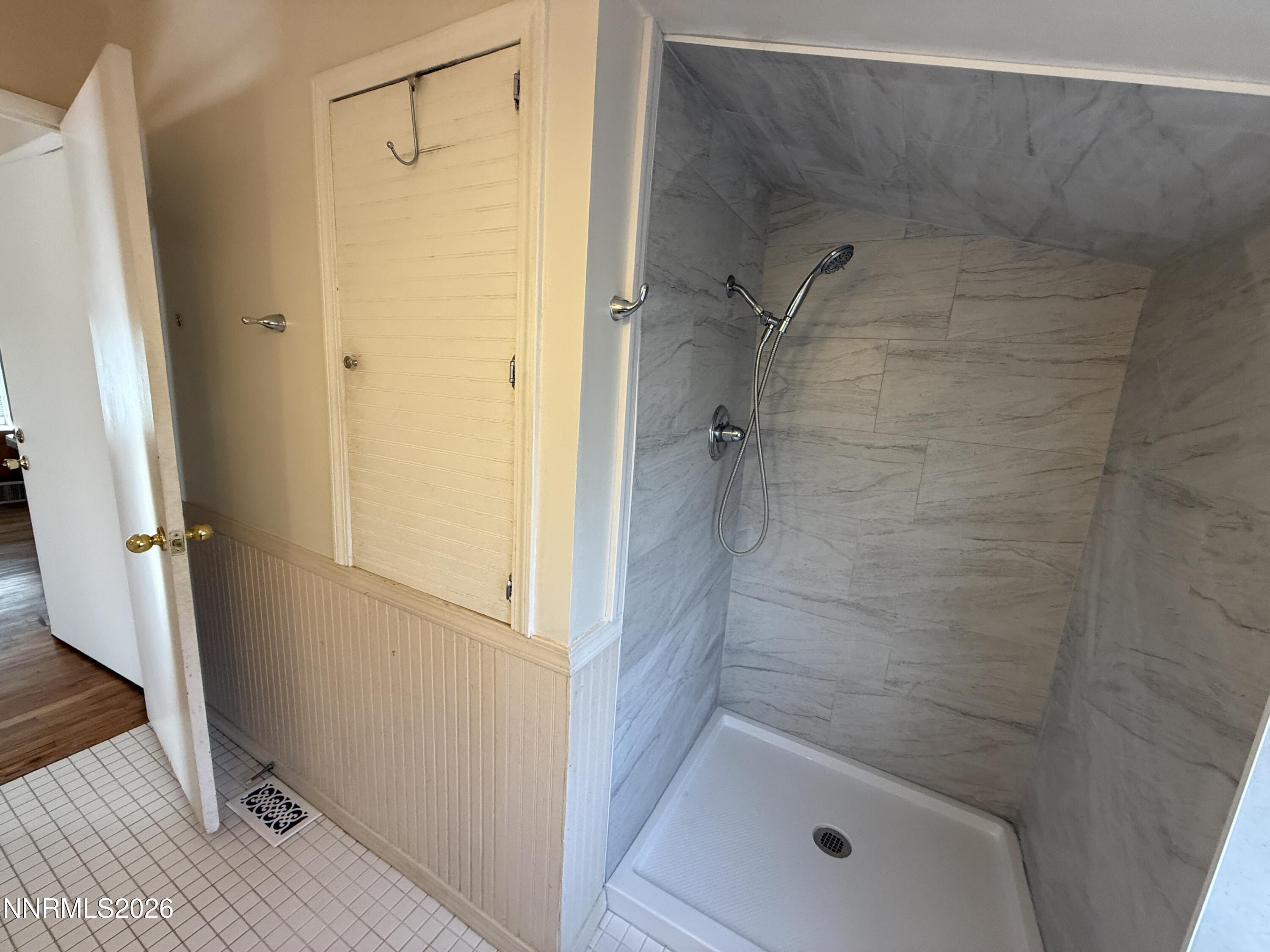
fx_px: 514
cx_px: 635
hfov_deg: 102.1
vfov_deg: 85.7
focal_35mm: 14
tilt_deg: -11.4
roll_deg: -3.9
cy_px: 476
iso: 160
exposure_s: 1/120
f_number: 2.2
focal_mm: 2.22
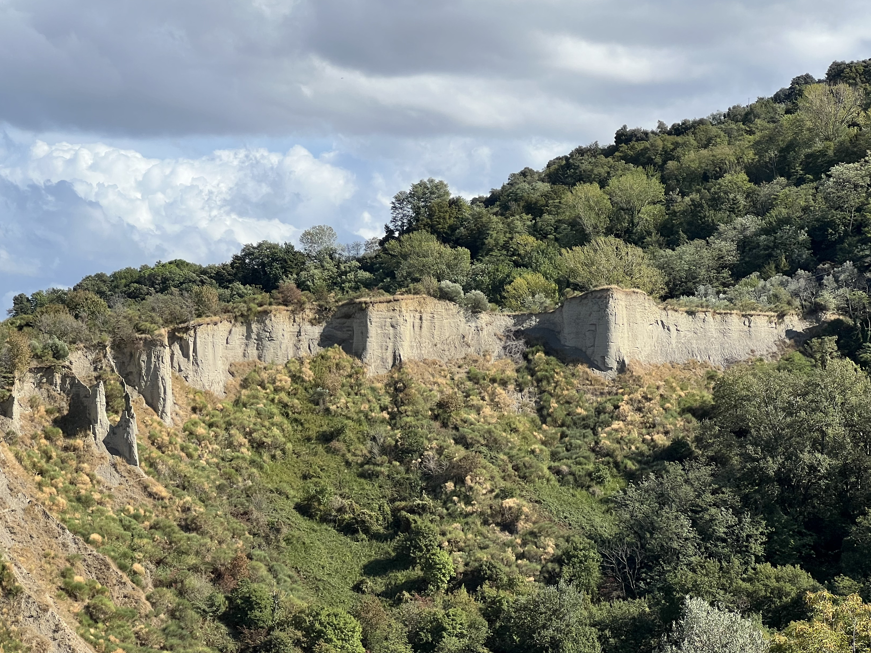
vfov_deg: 15.6
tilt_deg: +1.5
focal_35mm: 95
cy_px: 369
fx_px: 2391
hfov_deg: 20.6
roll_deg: -0.7
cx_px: 398
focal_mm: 9
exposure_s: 1/1054
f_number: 2.8
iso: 32
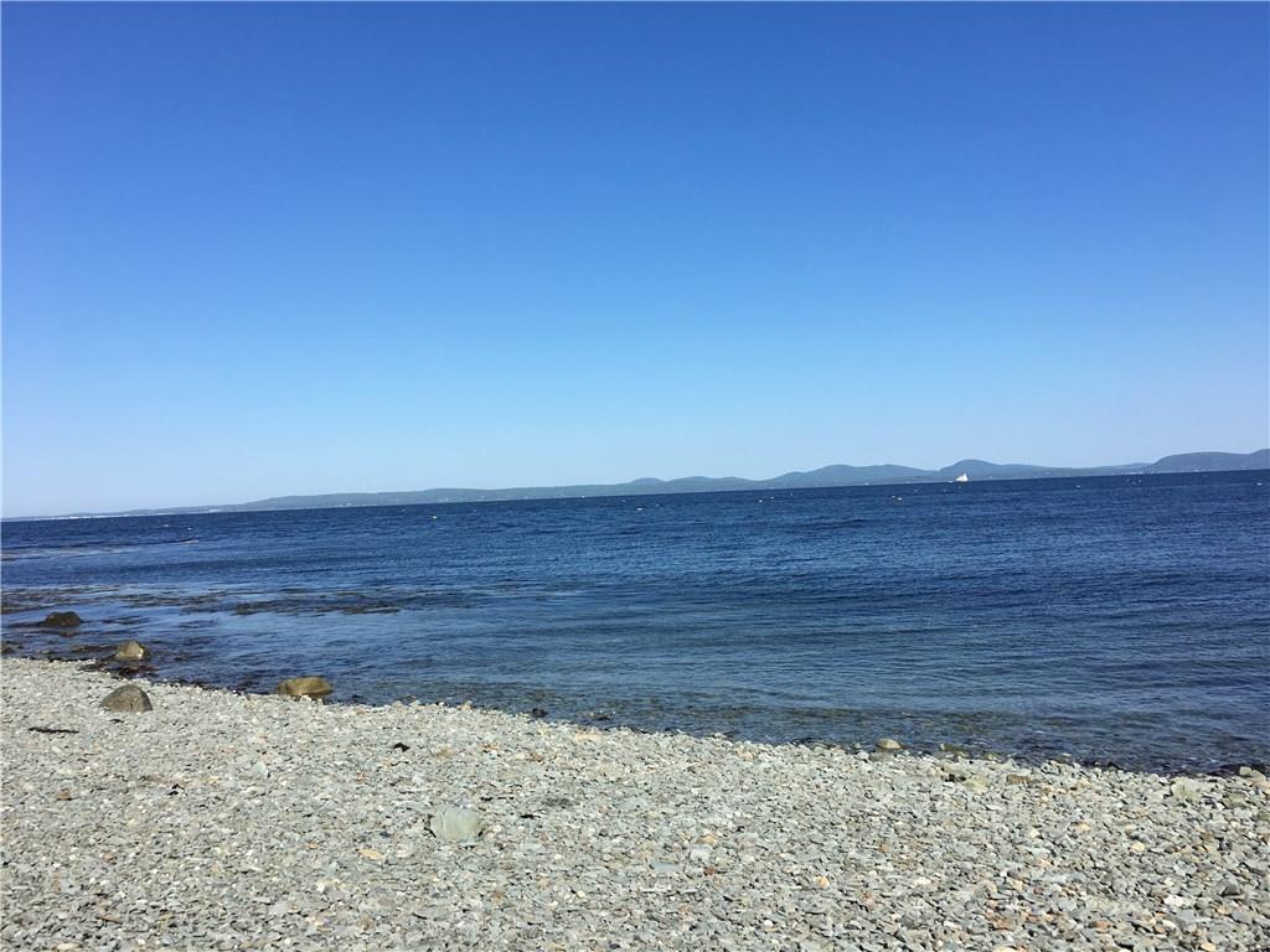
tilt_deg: +1.0
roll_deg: +2.5
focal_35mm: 29
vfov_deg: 48.2
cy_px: 476
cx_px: 635
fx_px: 1064
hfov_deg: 61.7
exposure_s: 1/2024
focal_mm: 4.15
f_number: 2.2
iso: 25
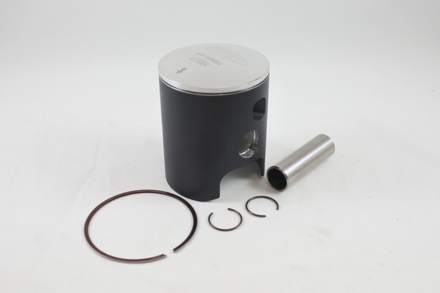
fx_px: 403
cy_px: 146
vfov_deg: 40.0
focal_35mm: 33
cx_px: 220
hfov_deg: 57.2
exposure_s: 1/125
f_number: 3.8
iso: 400
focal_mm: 12.3
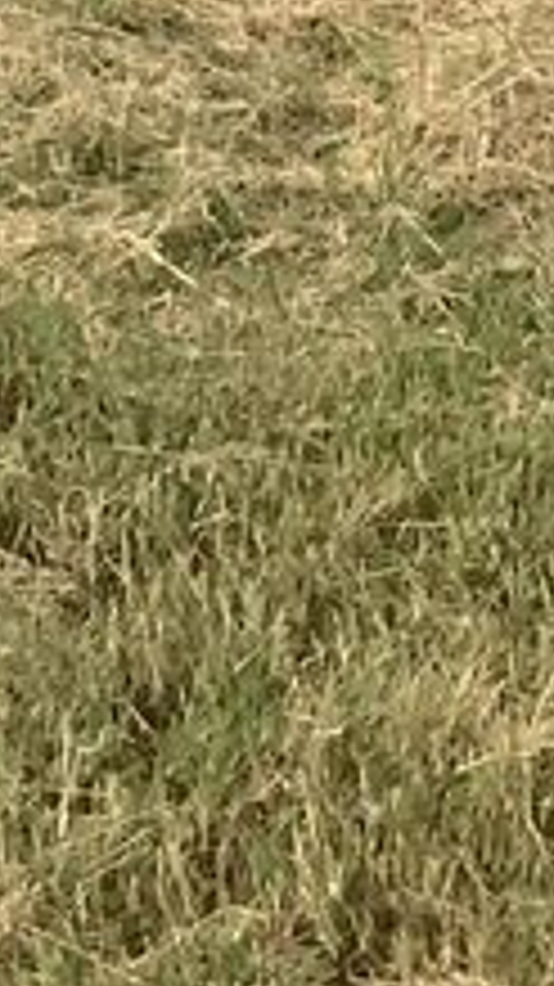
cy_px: -1031
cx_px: -275
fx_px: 5438
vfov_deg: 9.6
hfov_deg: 5.8
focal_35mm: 208
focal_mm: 3
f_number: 1.8
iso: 16
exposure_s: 1/1121
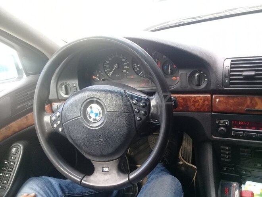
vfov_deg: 45.4
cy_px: 98
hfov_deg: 58.4
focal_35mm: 31
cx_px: 131
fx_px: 235
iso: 50
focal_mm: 3.3
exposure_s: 1/33
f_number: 2.2
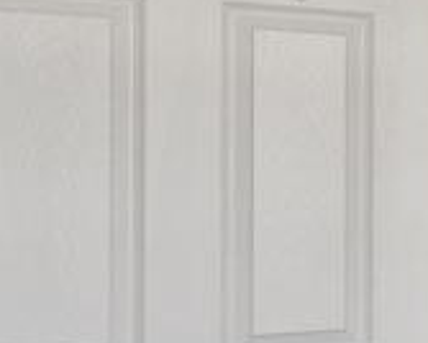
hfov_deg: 13.3
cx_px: 1105
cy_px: 225
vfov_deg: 16.7
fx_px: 1167
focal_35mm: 92
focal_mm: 16
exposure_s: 1/3
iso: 2500
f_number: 9
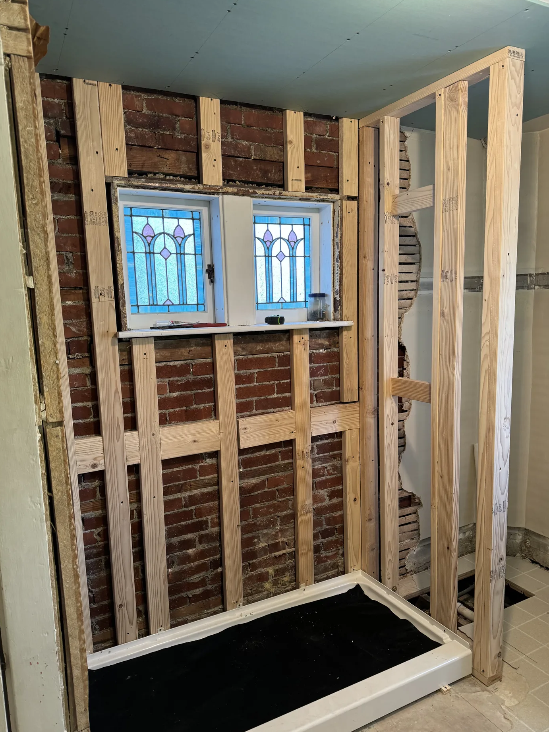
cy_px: 376
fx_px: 529
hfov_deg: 54.9
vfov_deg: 69.4
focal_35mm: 25
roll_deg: +1.8
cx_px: 276
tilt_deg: -9.1
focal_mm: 6.76
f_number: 1.78
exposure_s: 1/60
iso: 200
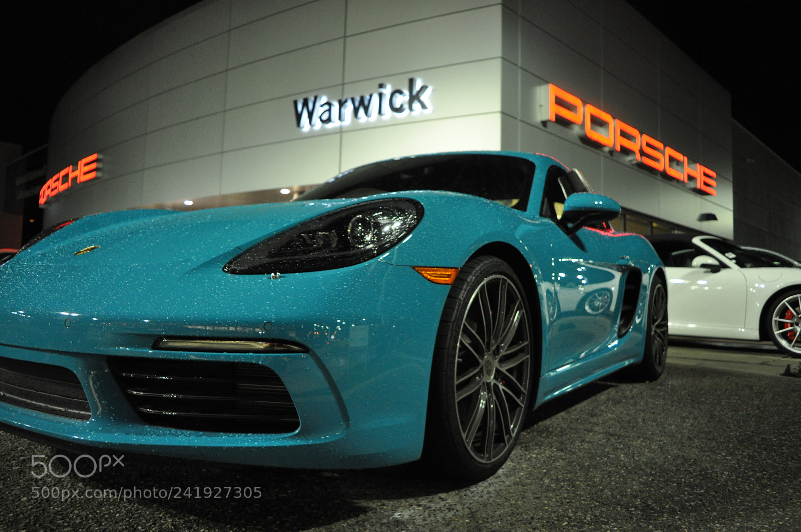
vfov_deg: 47.8
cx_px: 400
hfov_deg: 67.4
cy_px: 266
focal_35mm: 27
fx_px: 600
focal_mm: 18
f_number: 3.5
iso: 1600
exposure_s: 1/20
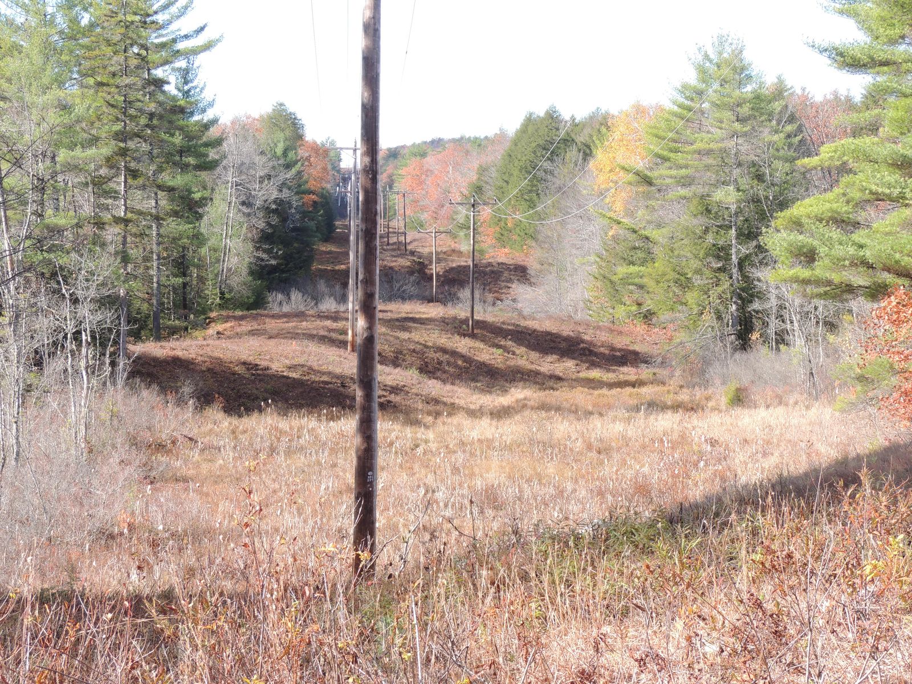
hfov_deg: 21.8
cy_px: 342
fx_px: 2371
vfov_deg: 16.4
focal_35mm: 90
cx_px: 456
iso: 100
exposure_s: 1/100
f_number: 5.7
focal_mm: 16
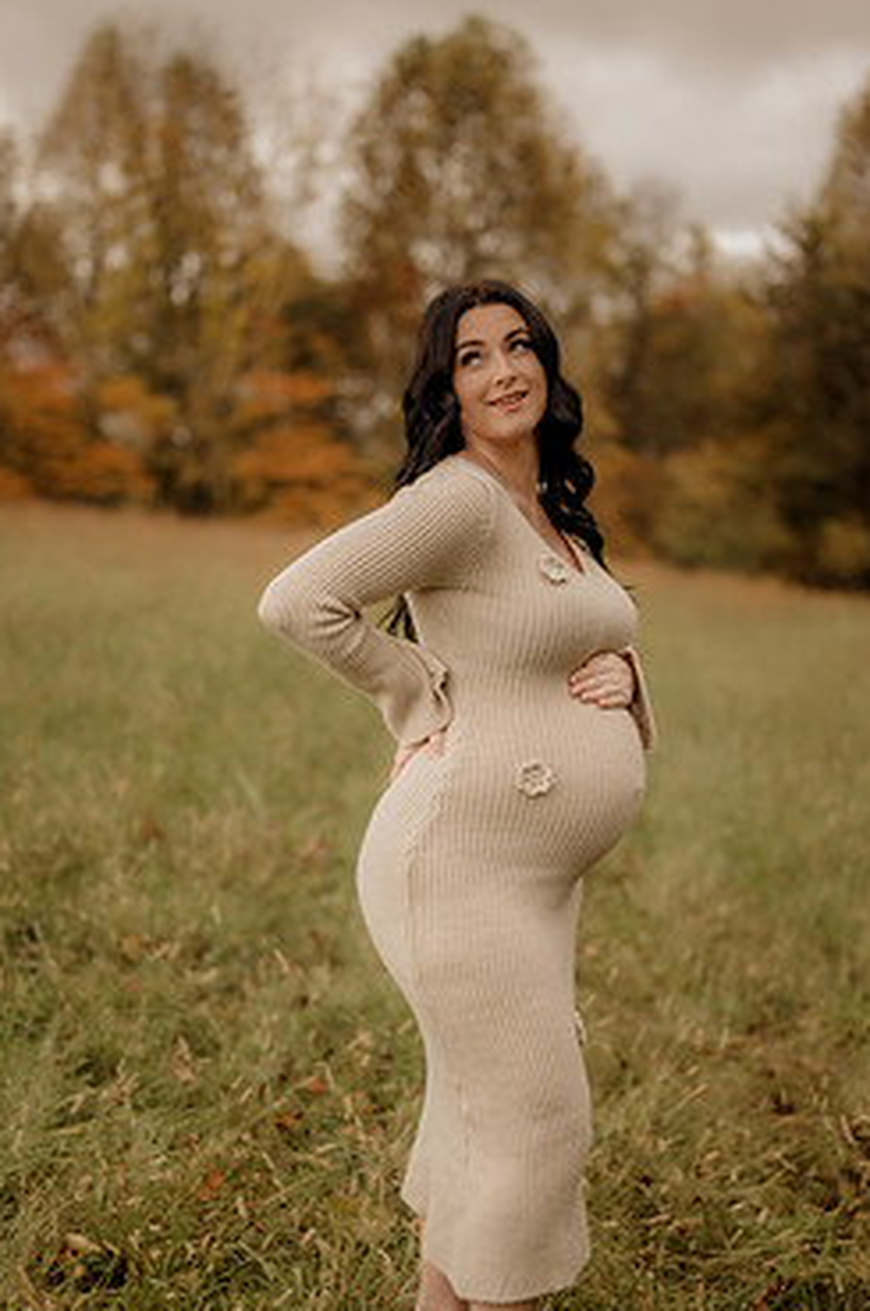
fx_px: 2217
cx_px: 446
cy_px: 767
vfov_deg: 32.8
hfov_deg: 22.2
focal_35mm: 61
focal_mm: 50
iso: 200
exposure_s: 1/320
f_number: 1.8
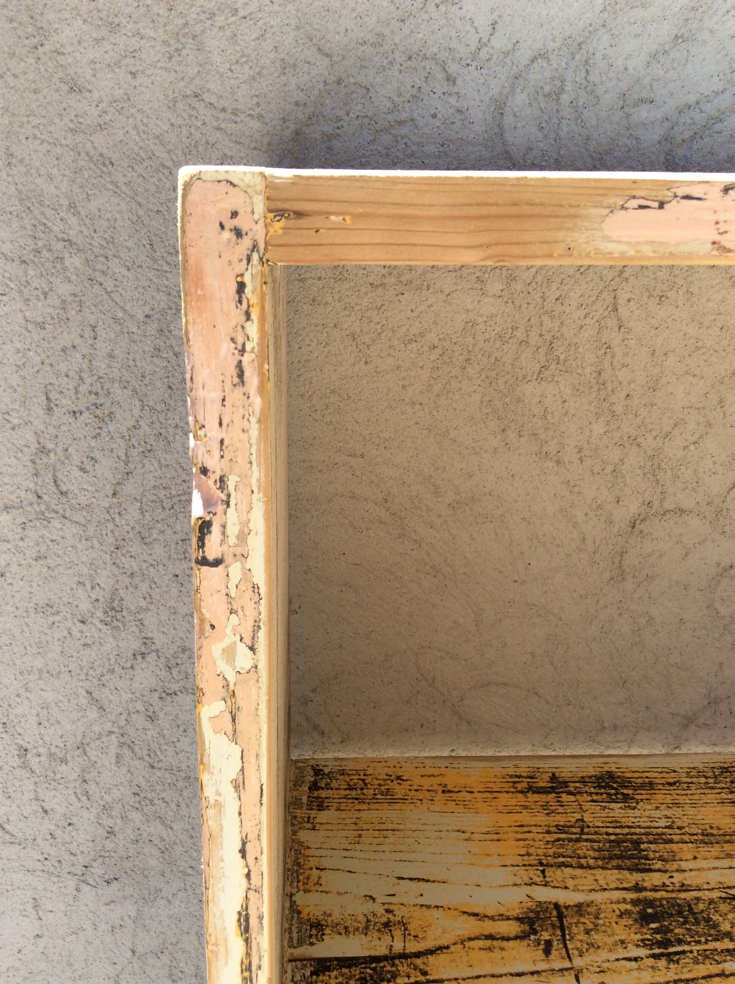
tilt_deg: -18.8
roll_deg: -0.9
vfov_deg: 56.9
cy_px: 492
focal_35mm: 32
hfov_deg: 44.1
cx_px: 368
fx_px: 908
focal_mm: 3.3
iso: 32
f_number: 2.4
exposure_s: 1/555
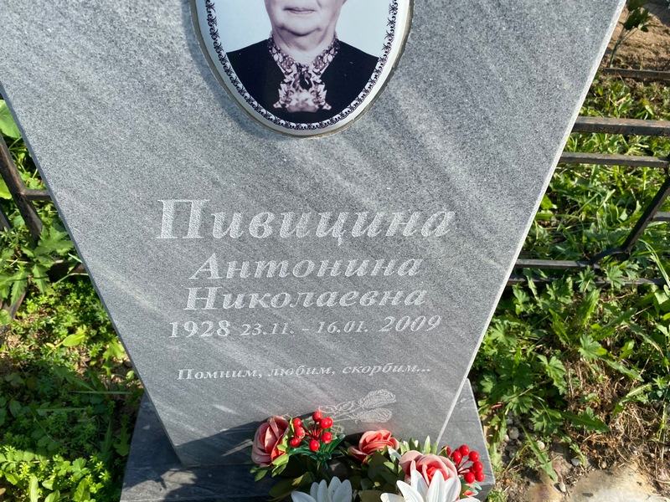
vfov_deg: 53.1
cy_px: 251
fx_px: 503
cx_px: 335
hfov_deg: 67.3
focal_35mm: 26
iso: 32
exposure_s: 1/1585
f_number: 1.8
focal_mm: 4.25
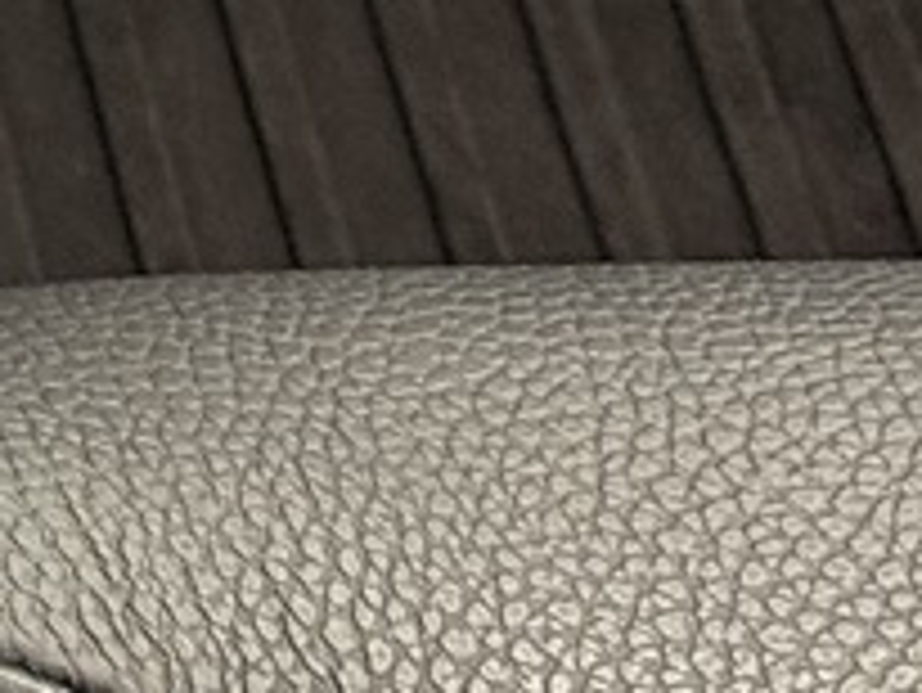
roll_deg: +0.1
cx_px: -1848
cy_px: -234
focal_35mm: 337
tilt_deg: -37.6
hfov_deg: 5.5
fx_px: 8981
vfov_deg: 4.4
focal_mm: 6.76
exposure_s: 1/39
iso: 500
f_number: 1.78
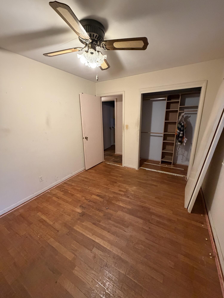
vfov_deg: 102.1
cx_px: 112
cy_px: 149
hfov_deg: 85.7
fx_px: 121
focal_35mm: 14
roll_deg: +1.0
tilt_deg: -15.3
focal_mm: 2.22
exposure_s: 1/60
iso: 500
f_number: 2.2
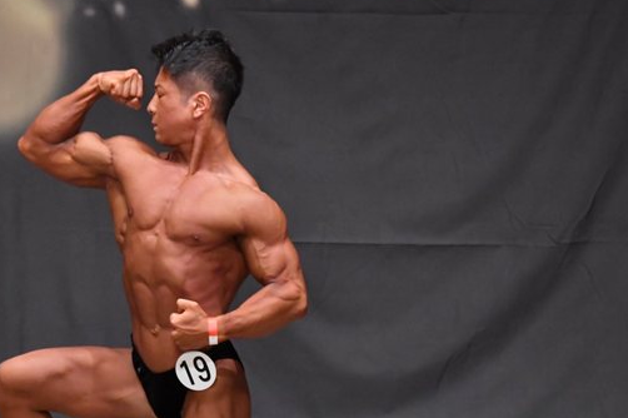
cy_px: 284
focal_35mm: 440
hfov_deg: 4.7
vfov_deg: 3.1
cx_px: 220
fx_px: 7670
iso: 6400
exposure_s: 1/400
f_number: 5.6
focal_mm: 190
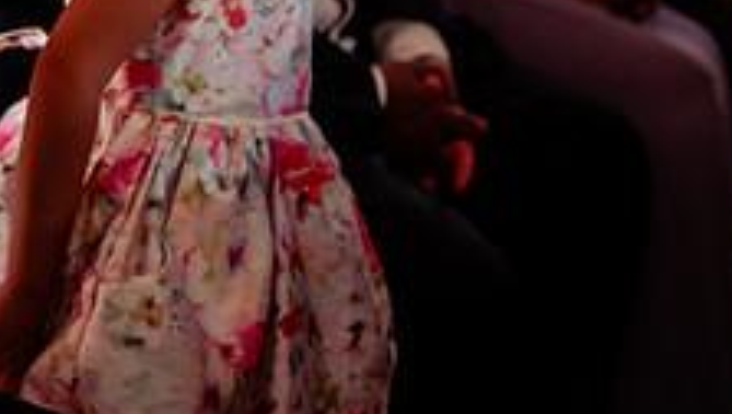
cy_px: -230
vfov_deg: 9.2
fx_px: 2487
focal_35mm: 128
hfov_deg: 16.3
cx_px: -53
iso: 800
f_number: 3.2
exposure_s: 1/250
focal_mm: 44
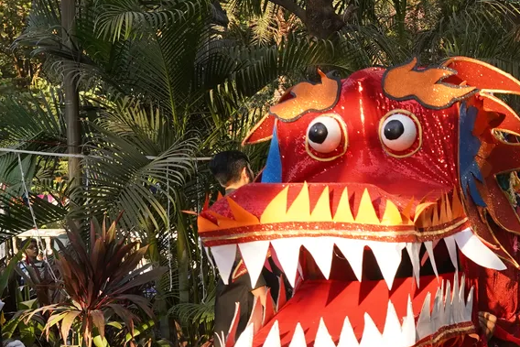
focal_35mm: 76
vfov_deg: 17.7
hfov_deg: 25.2
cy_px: 298
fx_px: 1098
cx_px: 535
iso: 640
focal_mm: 24
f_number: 5.6
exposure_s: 1/320
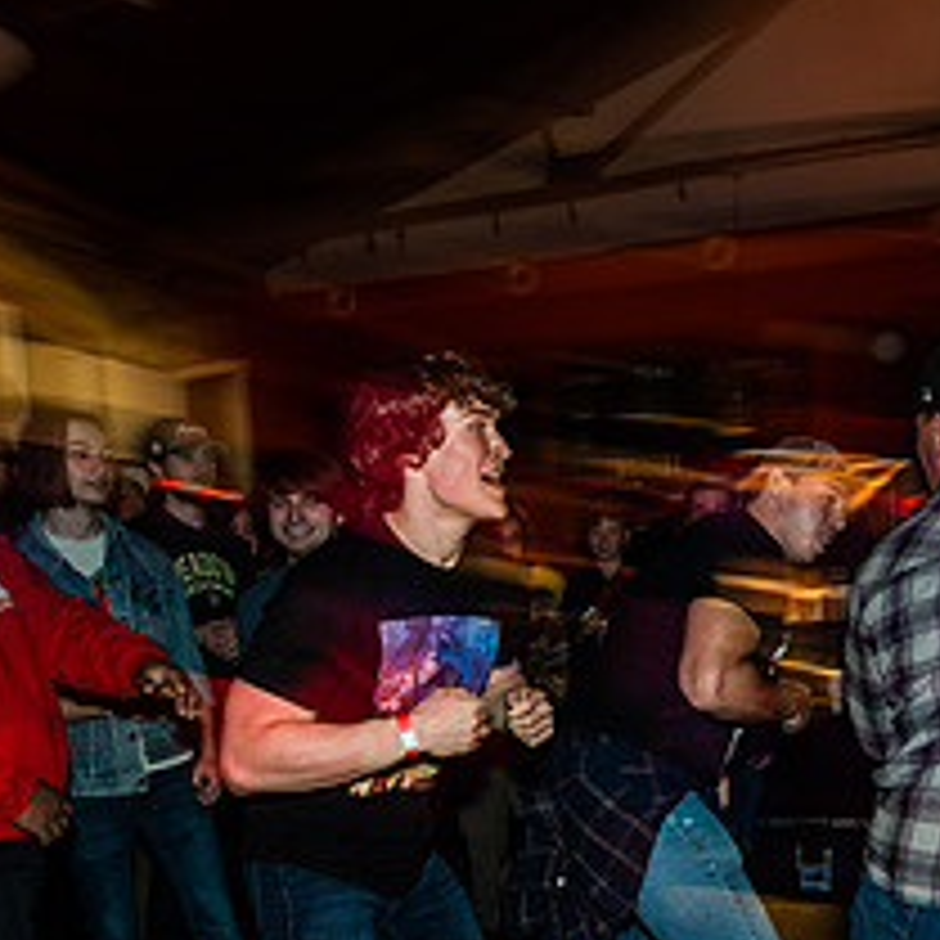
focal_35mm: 33
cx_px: 634
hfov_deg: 48.8
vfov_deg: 46.4
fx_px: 1014
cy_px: 785
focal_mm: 14
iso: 320
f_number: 2.8
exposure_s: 1/10
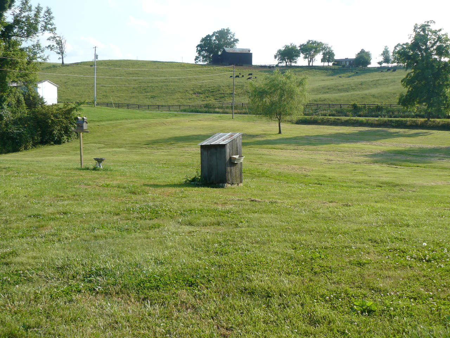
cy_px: 169
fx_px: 468
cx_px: 225
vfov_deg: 39.7
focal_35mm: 36
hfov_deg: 51.4
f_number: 3.6
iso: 100
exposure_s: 1/500
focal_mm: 6
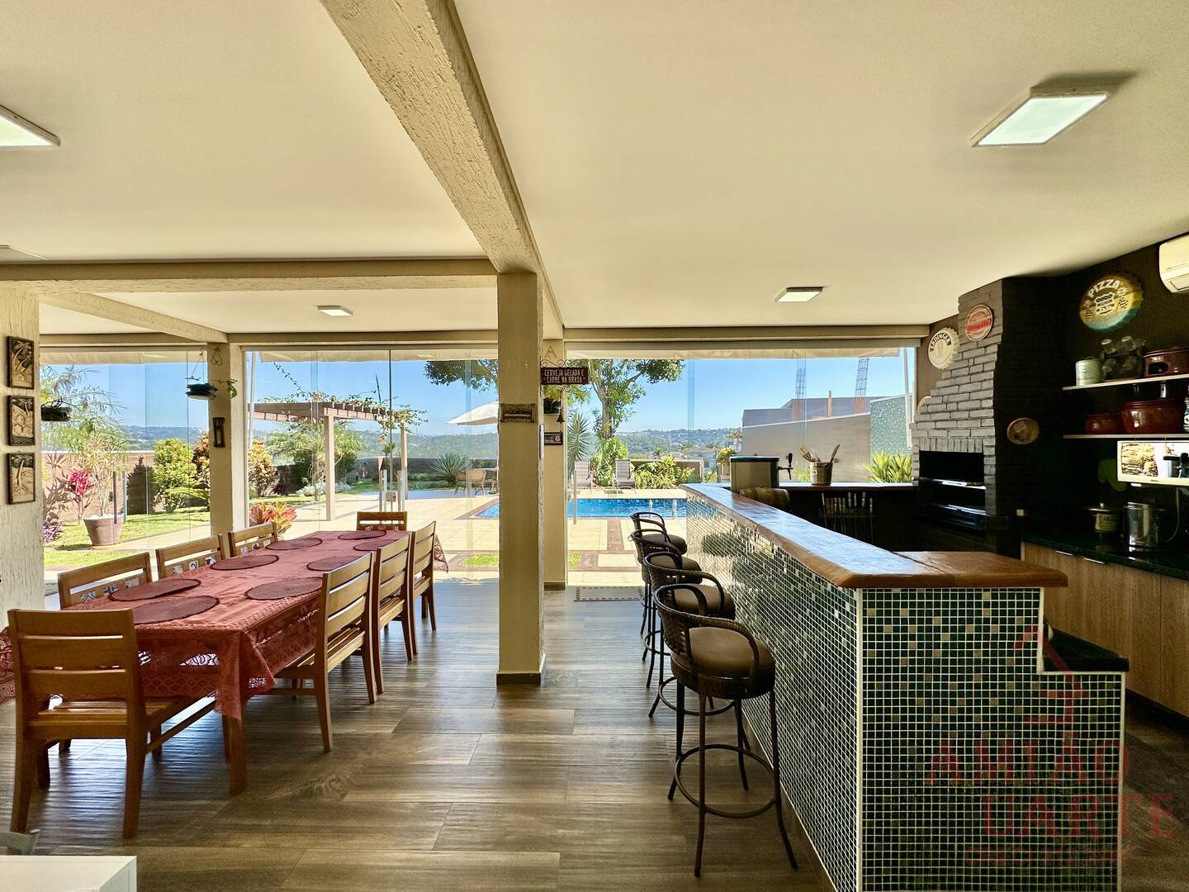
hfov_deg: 102.1
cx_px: 594
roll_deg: -0.1
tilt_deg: +0.1
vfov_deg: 85.7
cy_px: 446
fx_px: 481
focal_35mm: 14
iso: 40
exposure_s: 1/707
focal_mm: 2.22
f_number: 2.2
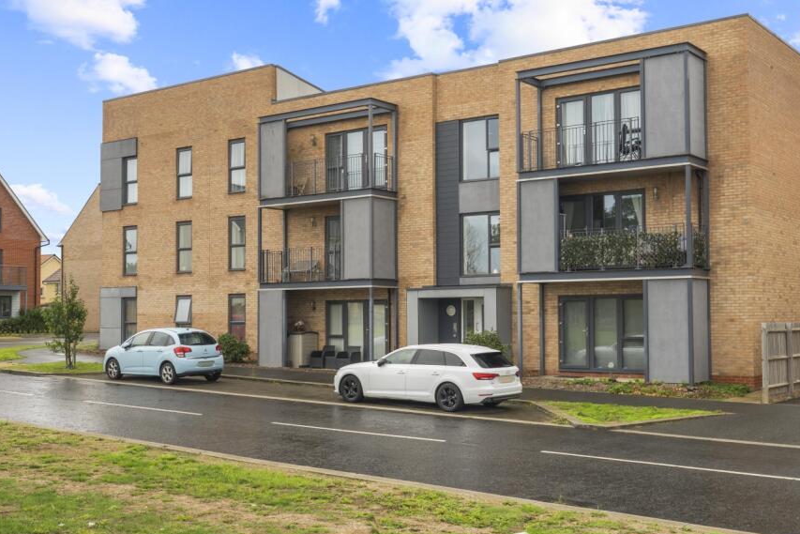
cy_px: 245
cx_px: 462
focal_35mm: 42
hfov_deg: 46.2
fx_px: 933
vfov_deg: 31.9
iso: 320
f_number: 7.1
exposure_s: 1/80
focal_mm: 35
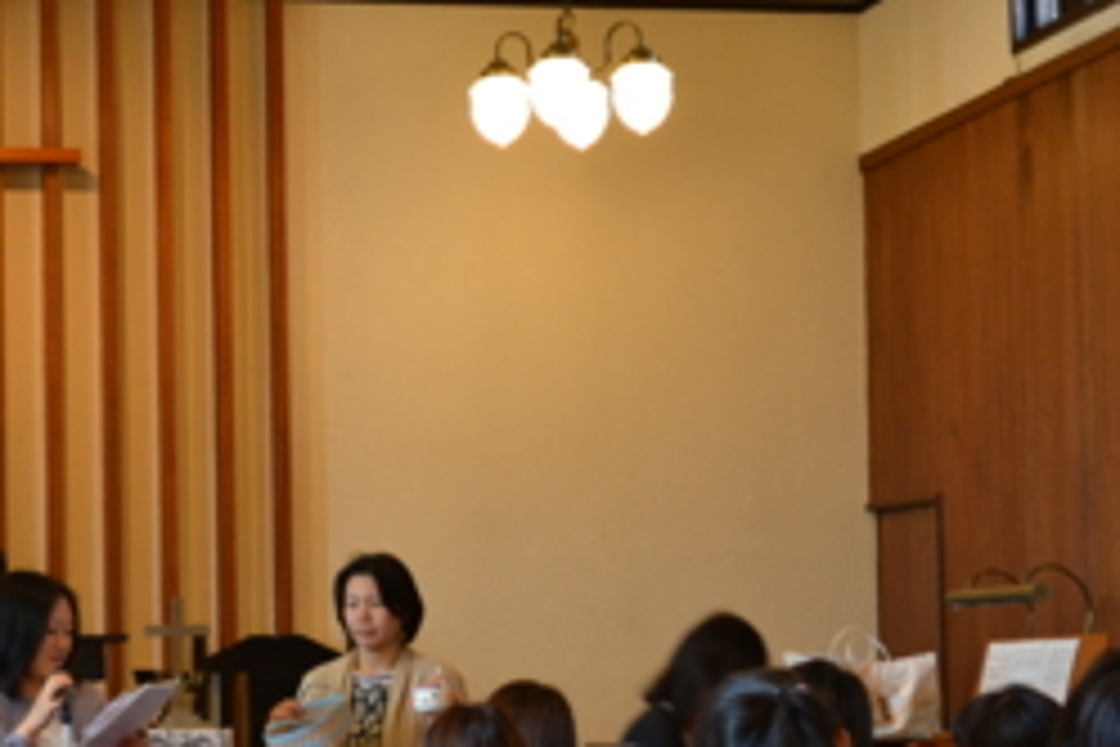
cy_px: 592
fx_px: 3298
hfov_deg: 19.2
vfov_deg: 12.9
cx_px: 288
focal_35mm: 106
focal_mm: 44
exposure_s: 1/15
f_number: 5.3
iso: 400
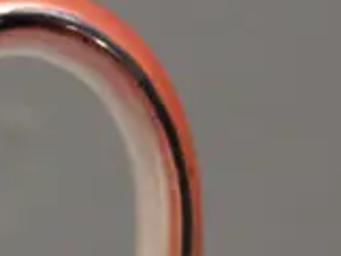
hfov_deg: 5.7
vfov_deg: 4.4
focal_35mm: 333
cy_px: 582
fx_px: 3280
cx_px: -488
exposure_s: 1/125
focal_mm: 26
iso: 3200
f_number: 5.6
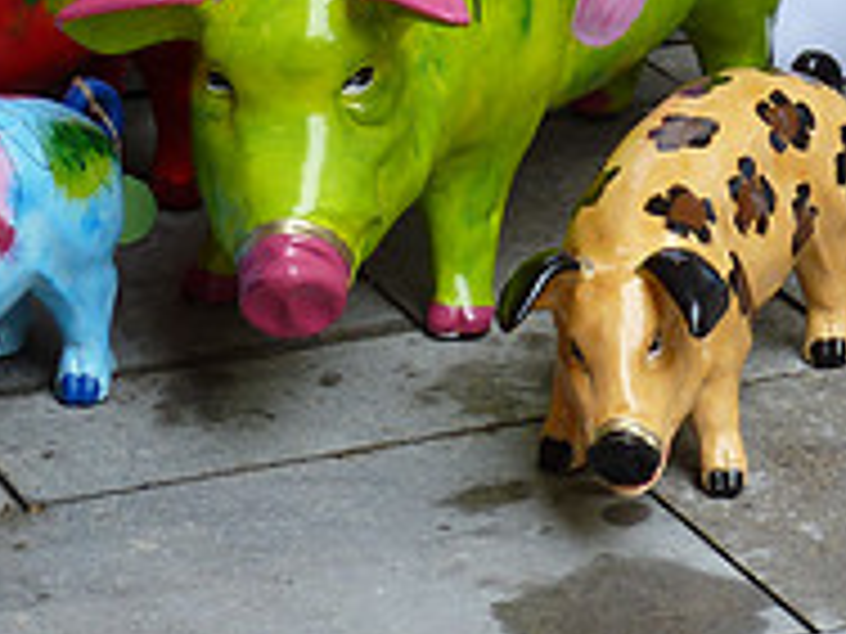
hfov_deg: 10.9
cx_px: 423
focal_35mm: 182
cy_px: -11
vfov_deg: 8.1
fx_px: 4448
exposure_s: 1/100
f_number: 3.9
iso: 80
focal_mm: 9.7
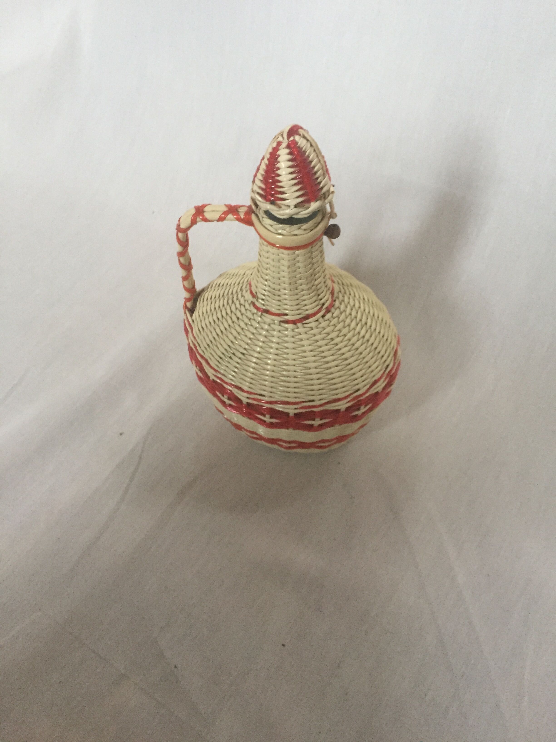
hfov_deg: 48.2
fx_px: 621
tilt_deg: -57.4
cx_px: 278
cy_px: 371
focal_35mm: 29
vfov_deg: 61.7
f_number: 2.2
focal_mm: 4.15
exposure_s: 1/33
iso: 250
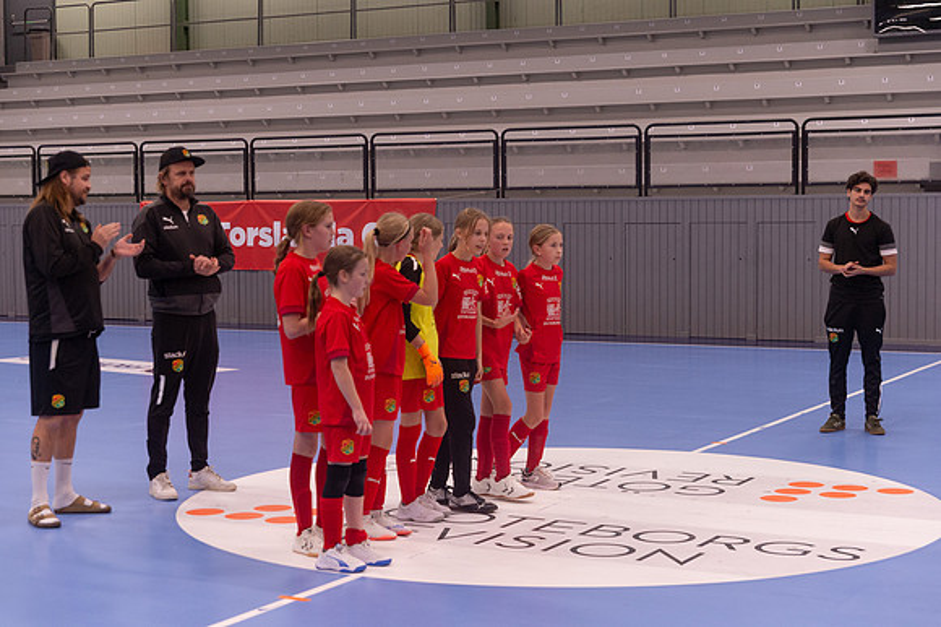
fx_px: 1567
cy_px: 314
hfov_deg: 33.4
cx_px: 470
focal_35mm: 60
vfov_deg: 22.6
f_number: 3.2
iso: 1800
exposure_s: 1/400
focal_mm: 60
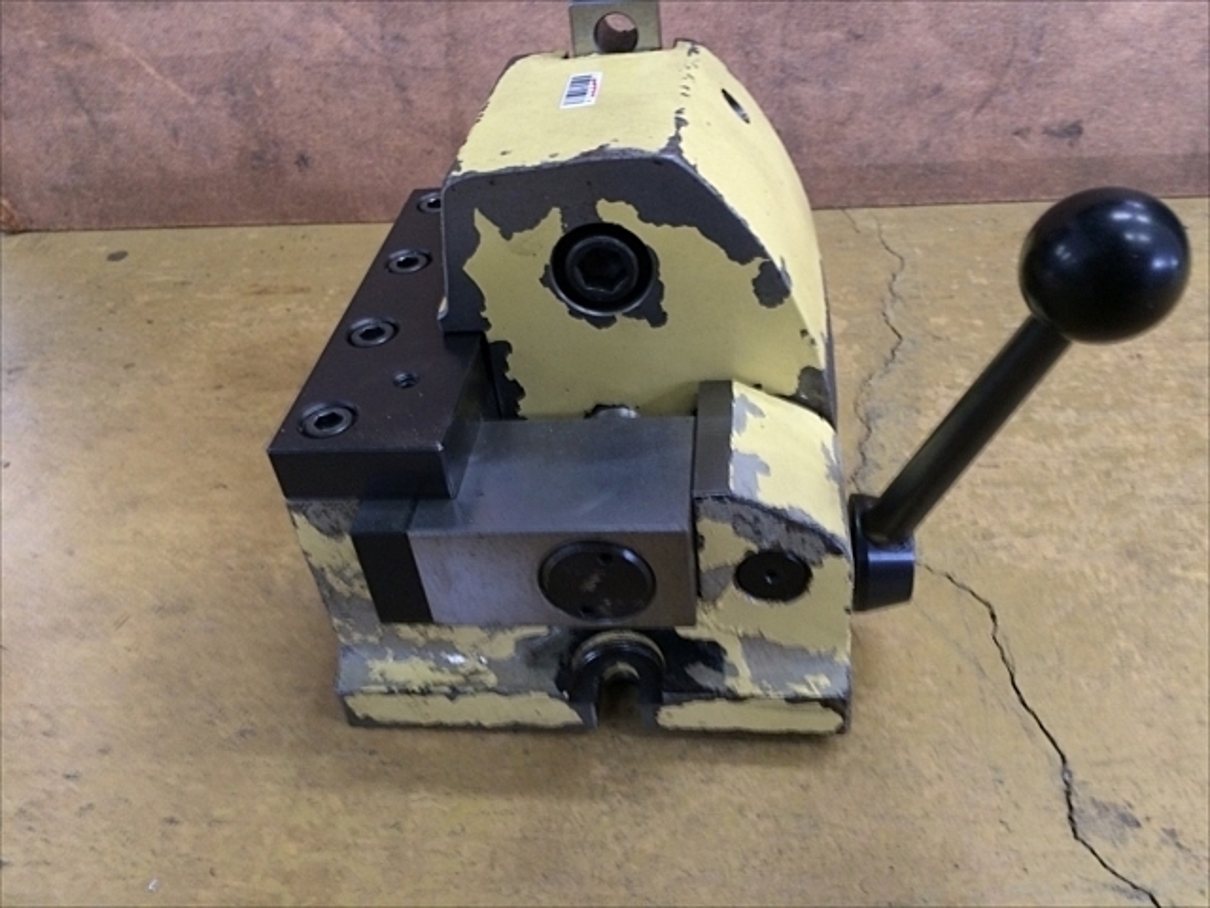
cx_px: 605
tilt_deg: -40.0
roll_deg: +3.8
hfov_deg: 61.7
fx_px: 1014
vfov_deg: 48.2
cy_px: 454
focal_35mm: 29
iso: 160
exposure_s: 1/30
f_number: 2.2
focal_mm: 4.15
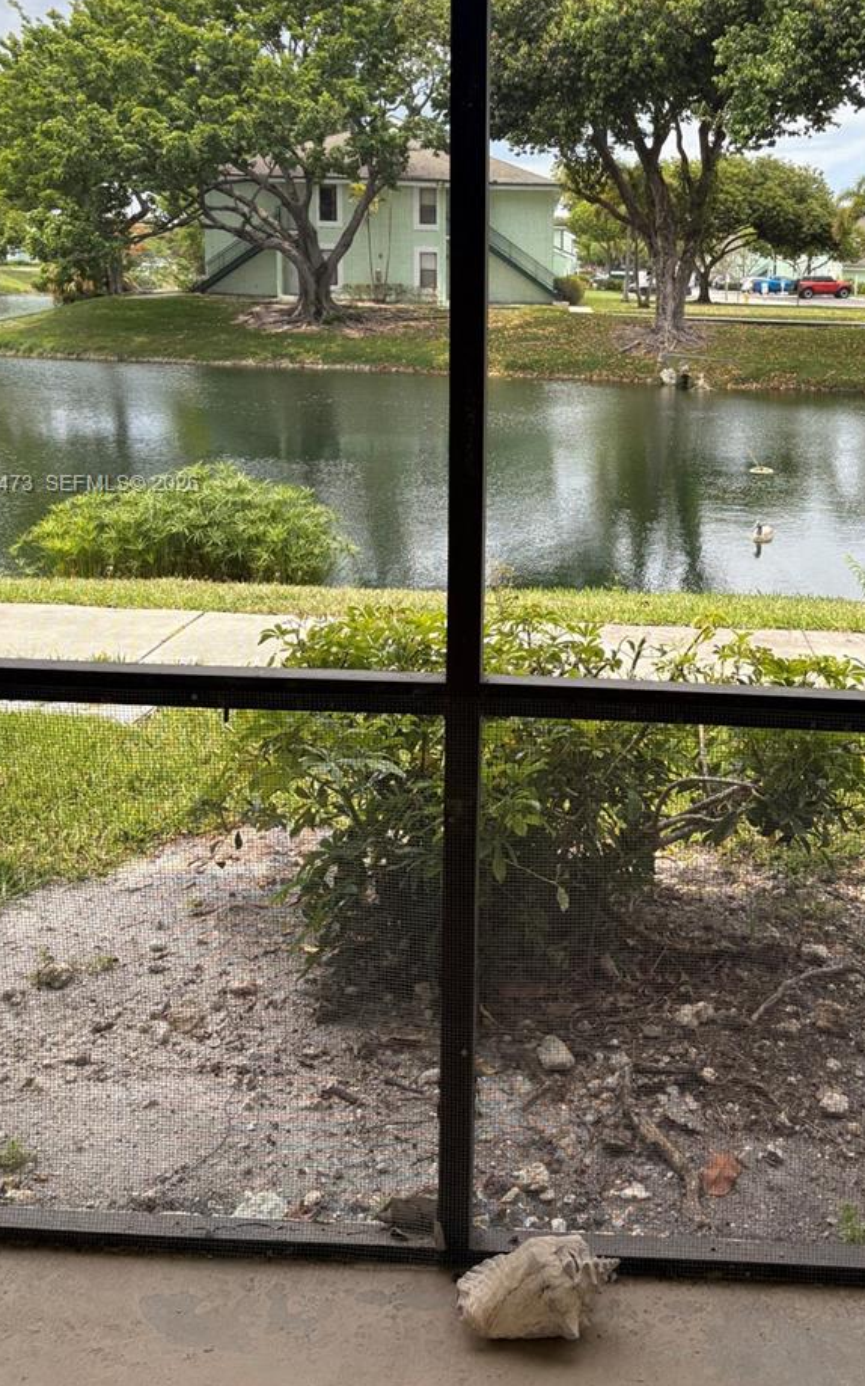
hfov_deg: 34.9
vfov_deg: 53.2
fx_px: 1359
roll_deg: -0.6
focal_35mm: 36
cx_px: 598
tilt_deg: -7.5
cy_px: 486
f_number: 1.6
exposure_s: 1/1517
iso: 64
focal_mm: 5.96
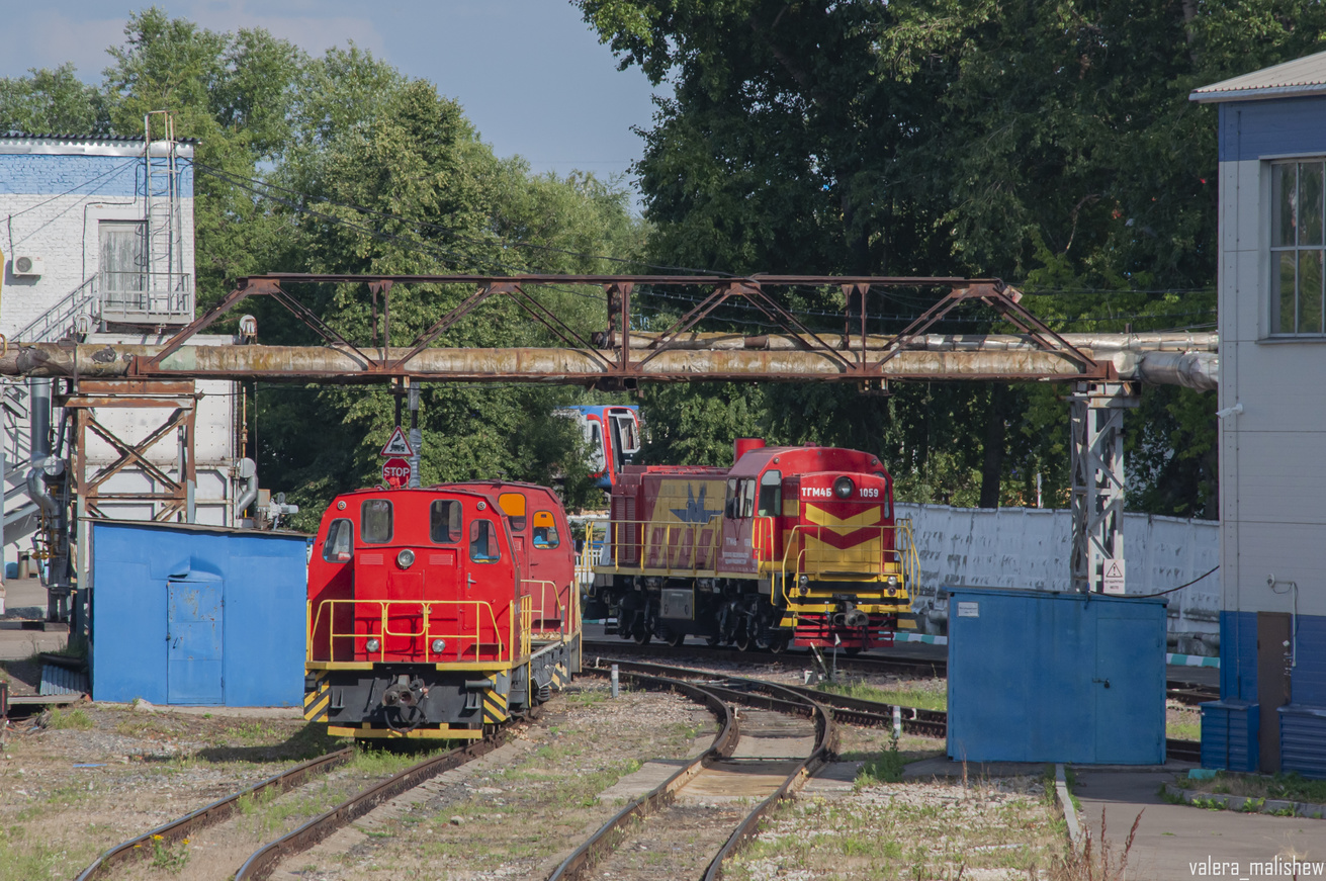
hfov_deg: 10.2
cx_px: 663
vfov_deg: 6.8
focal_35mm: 202
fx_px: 7450
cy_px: 440
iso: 400
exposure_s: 1/800
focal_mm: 135
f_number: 9
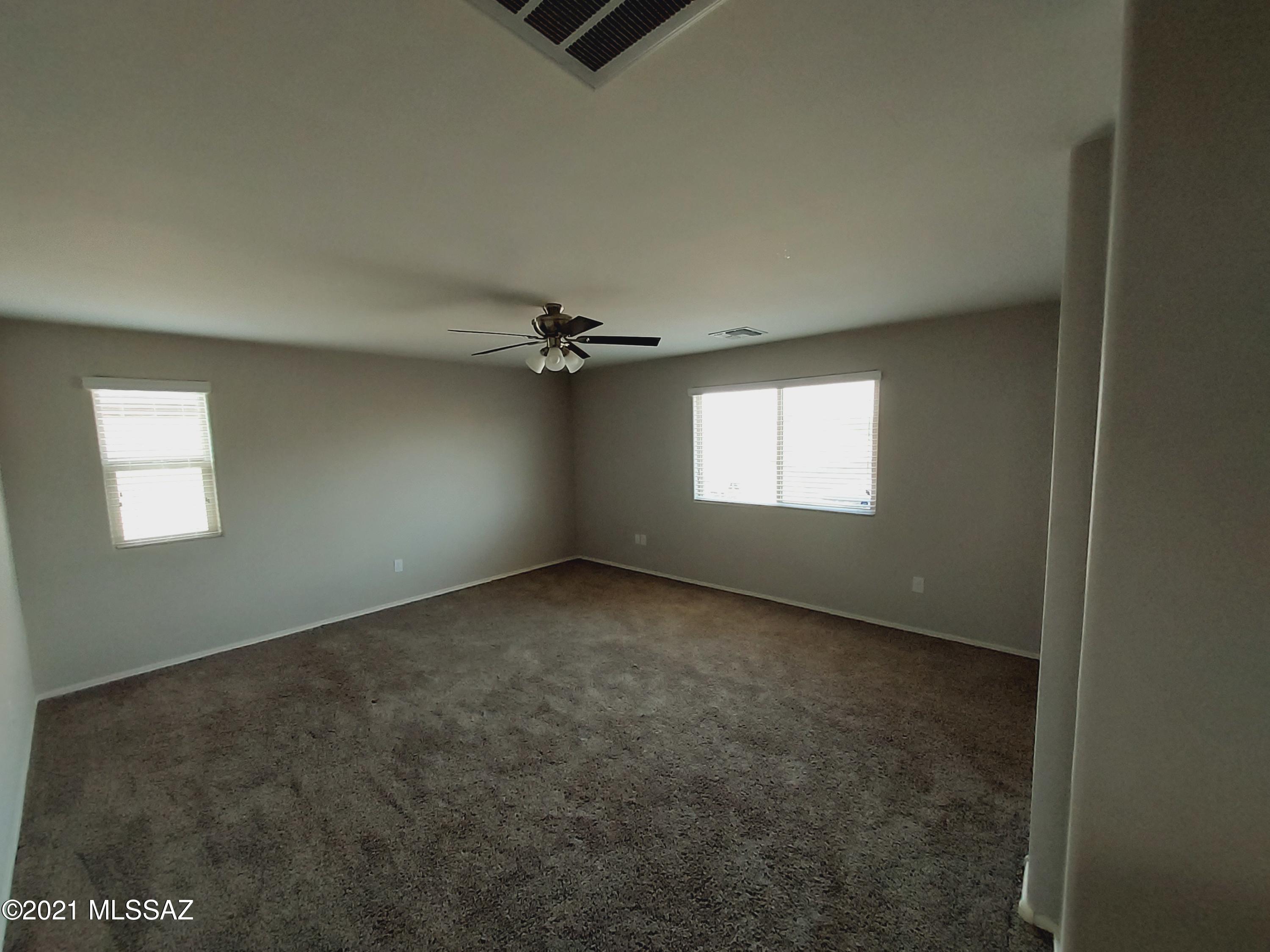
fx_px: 477
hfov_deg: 106.2
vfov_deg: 89.9
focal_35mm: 13
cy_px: 476
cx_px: 635
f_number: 2.2
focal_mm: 1.42
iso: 100
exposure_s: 1/60
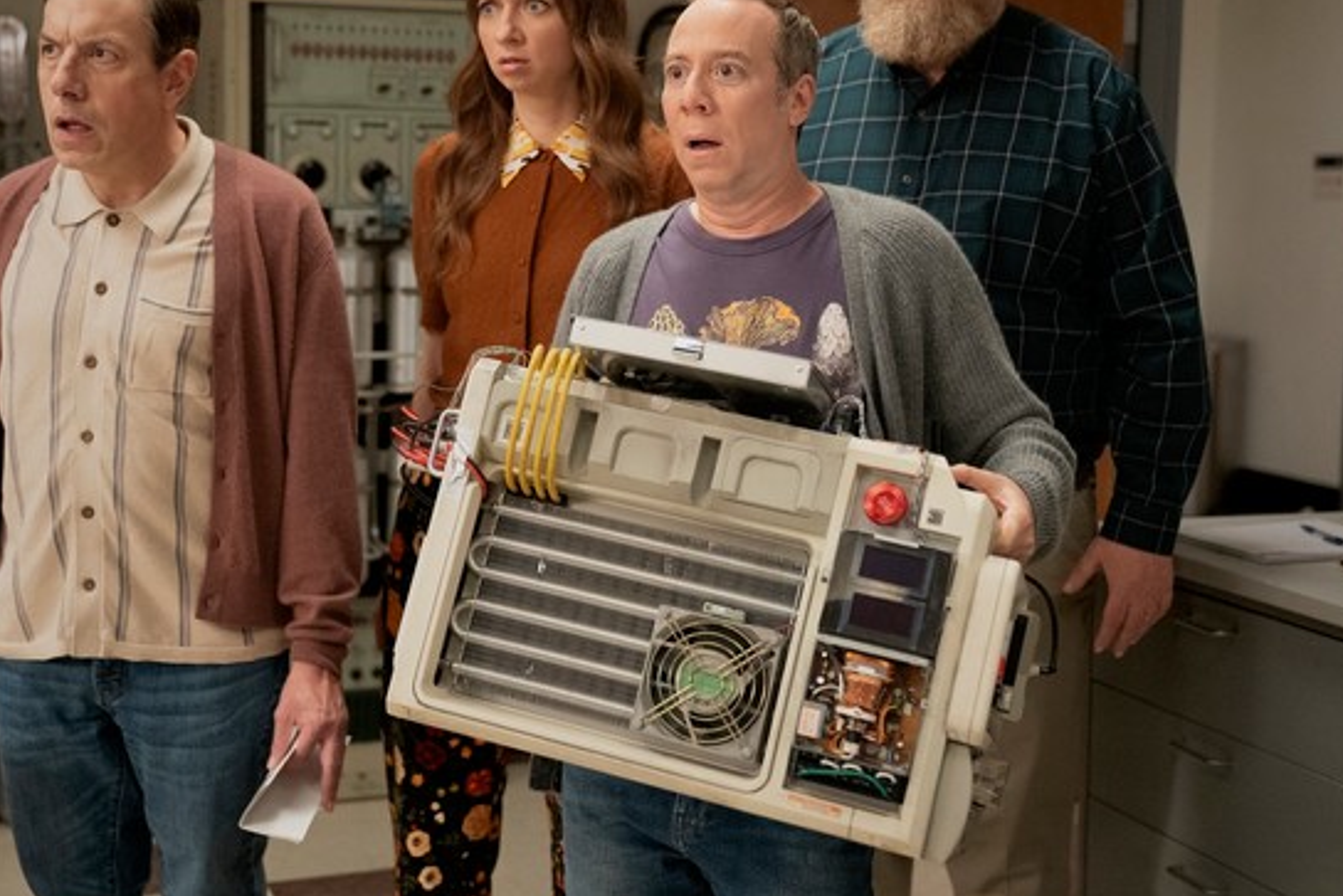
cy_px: 354
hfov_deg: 36.8
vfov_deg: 25.0
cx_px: 605
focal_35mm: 54
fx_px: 2015
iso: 8000
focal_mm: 42
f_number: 2.8
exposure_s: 1/320
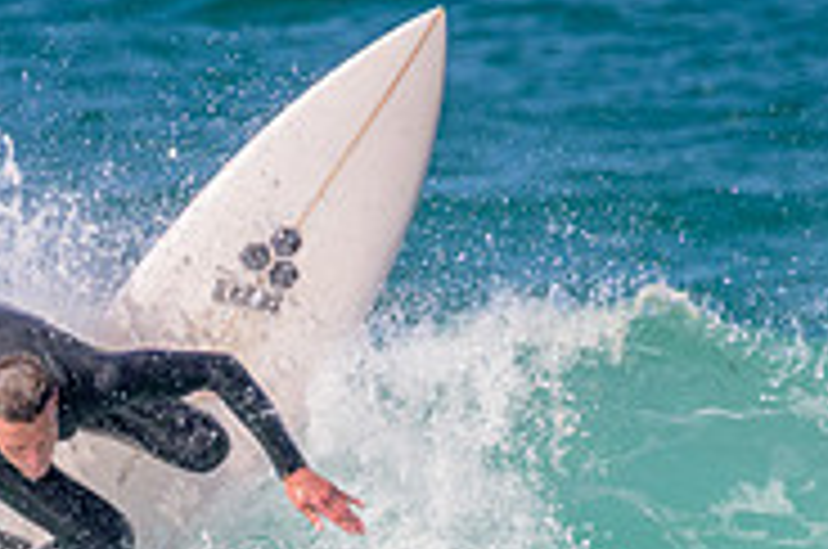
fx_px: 58042
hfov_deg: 0.8
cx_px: 284
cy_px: 722
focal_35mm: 2528
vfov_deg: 0.5
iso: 900
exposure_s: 1/1600
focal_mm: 800
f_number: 11
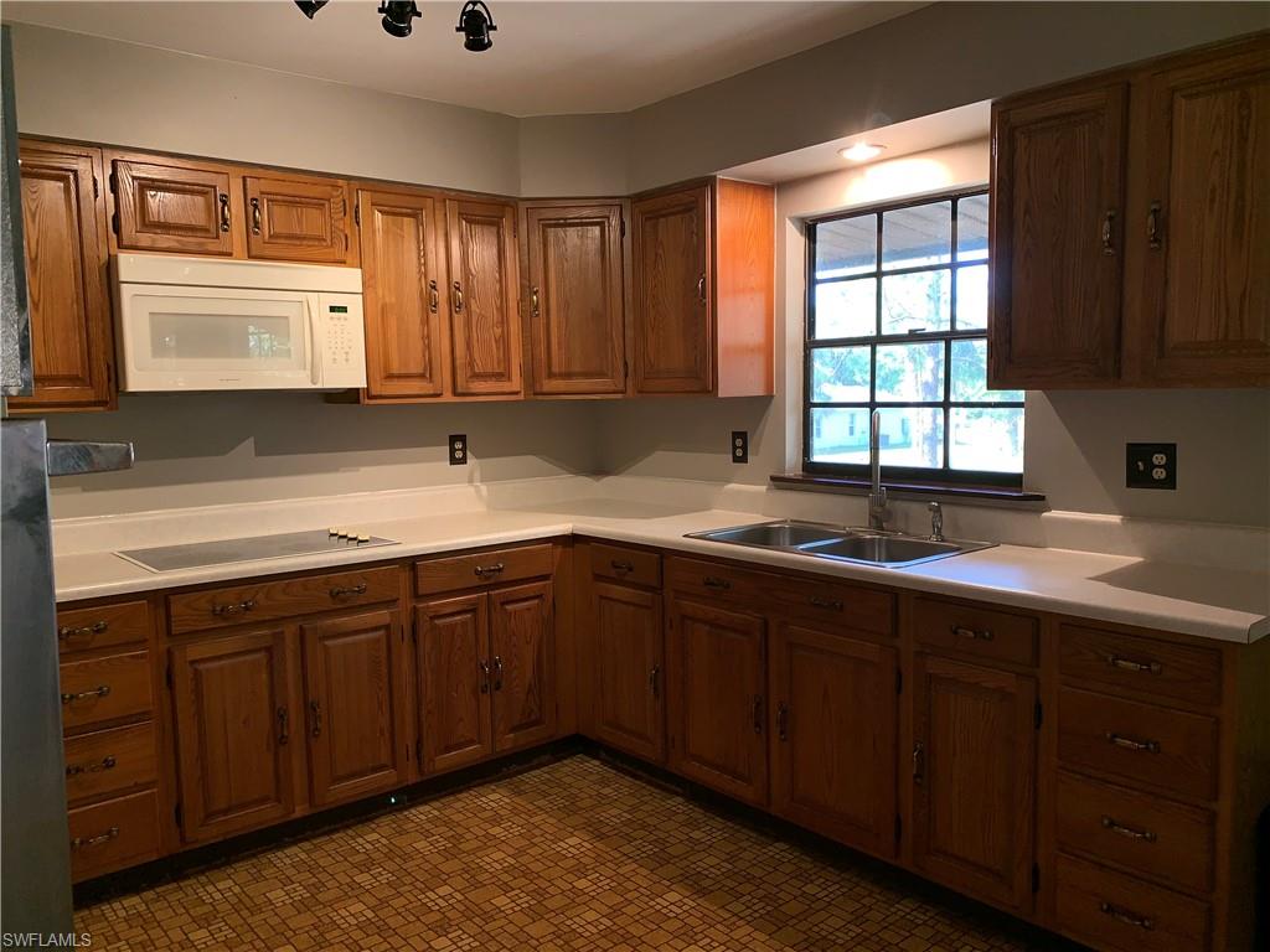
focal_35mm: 26
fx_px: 954
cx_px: 635
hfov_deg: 67.3
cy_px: 476
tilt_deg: -4.7
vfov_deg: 53.1
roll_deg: +0.8
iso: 25
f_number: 1.8
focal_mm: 4.25
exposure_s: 1/52
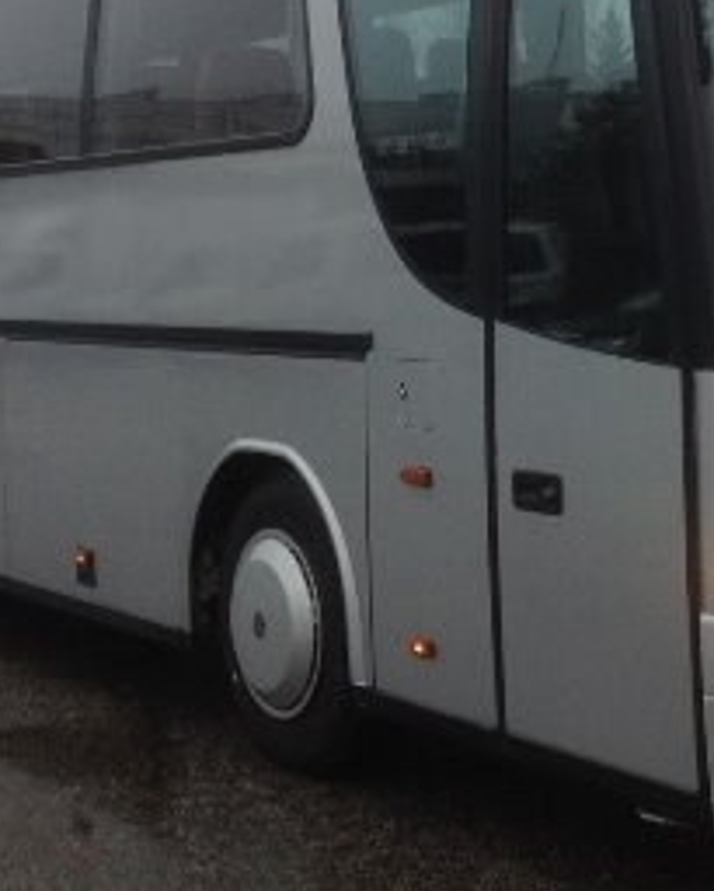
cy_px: 235
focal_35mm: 80
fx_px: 2112
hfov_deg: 19.0
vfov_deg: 23.6
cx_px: 543
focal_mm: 4.28
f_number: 2.4
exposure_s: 1/120
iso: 80
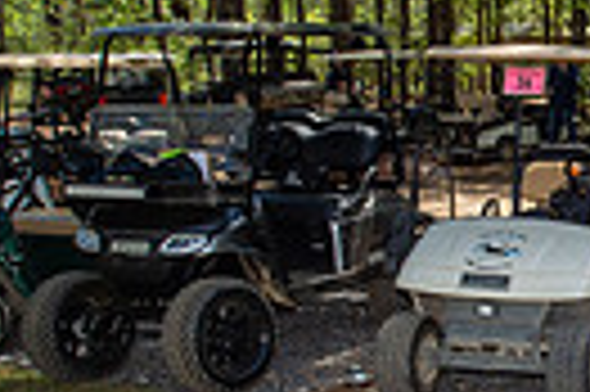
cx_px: 730
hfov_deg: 24.2
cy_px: 266
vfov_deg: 18.1
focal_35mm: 75
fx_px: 1228
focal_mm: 17
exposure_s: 1/125
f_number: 18
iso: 400
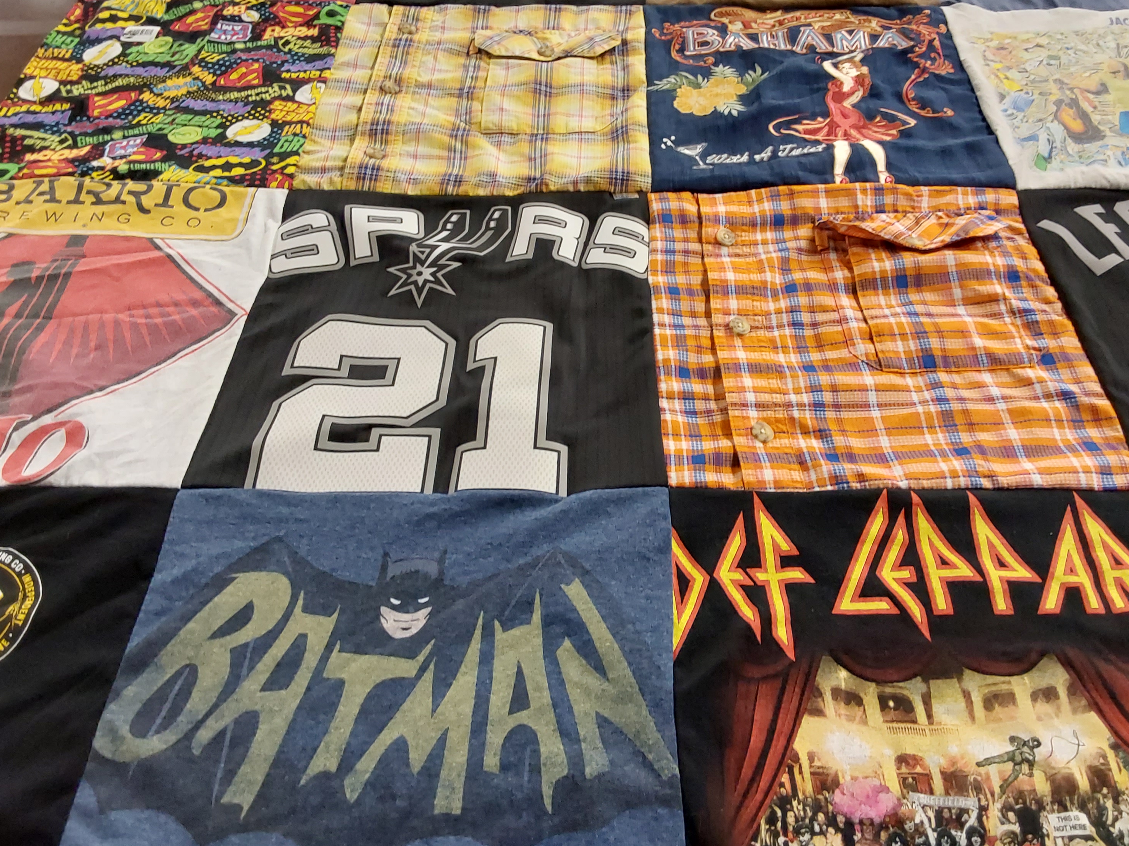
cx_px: 598
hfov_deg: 58.3
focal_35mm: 31
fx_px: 1011
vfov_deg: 45.4
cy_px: 388
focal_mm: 2.91
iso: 160
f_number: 1.9
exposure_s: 1/60
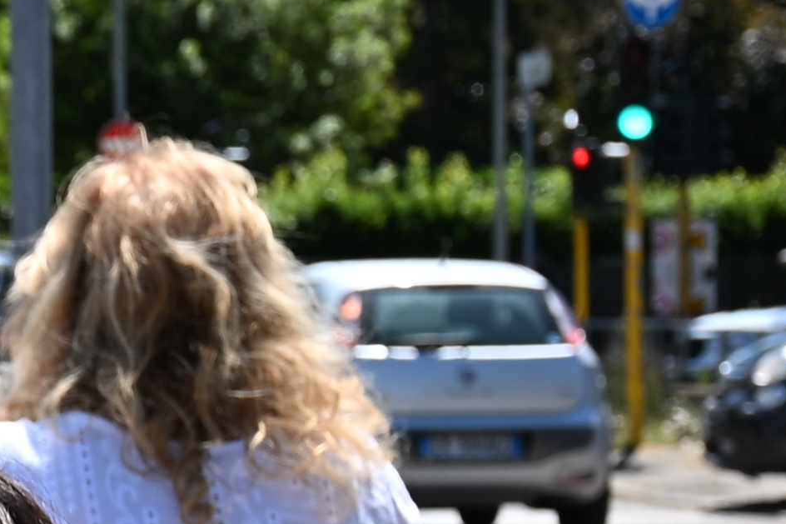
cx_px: -761
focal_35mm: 282
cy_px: 586
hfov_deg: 7.1
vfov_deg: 4.9
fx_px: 6156
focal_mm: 44
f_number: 6.3
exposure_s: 1/320
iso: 100
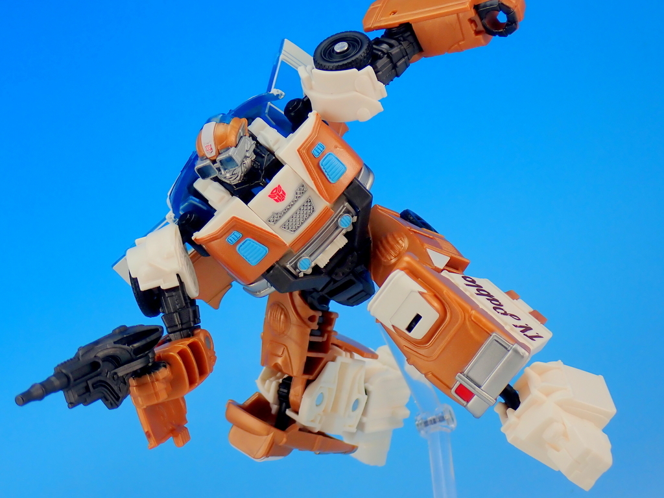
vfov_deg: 16.8
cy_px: 249
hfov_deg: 22.3
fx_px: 1688
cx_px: 332
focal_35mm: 88
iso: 100
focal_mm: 15.66
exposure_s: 1/20
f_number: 4.5
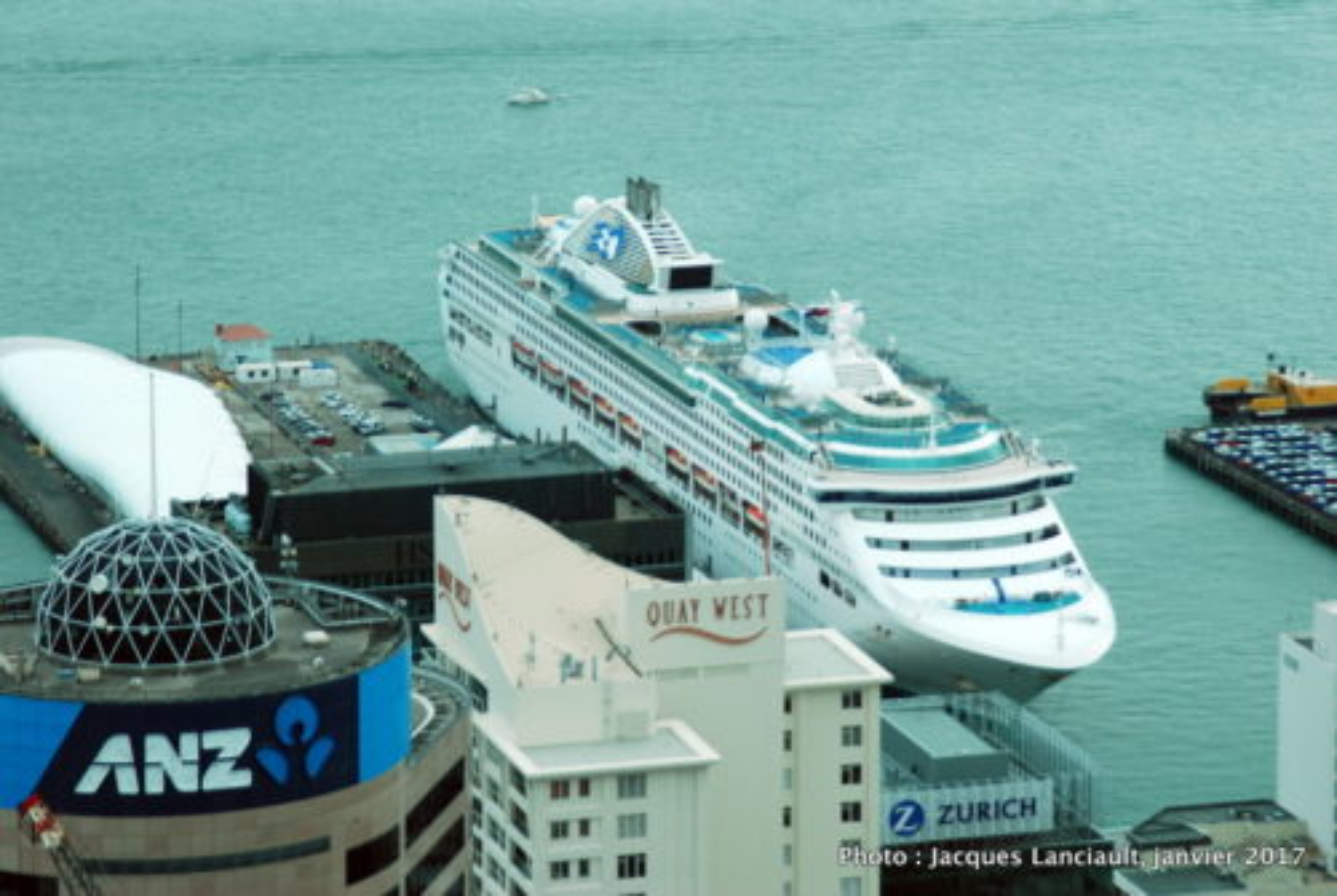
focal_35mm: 138
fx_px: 5133
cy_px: 448
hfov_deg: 14.8
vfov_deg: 10.0
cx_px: 668
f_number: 5.6
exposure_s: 1/500
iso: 400
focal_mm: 92
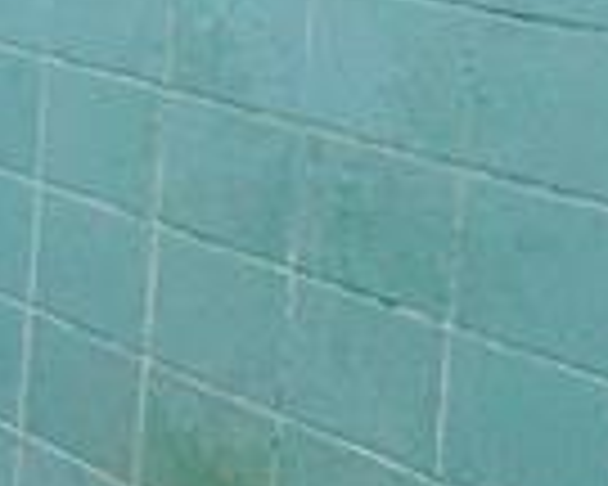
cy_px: -252
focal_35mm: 104
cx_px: -1063
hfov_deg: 12.2
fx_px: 1871
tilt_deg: -4.5
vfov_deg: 13.9
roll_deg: -1.2
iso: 125
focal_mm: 2.22
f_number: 2.2
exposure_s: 1/120
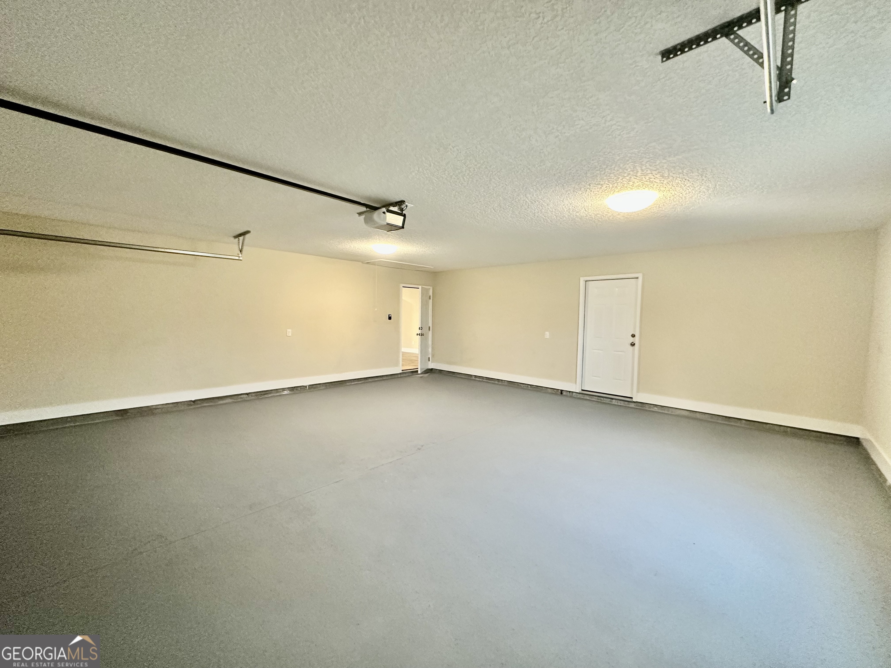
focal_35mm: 14
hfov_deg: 102.1
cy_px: 334
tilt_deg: -2.0
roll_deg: -1.9
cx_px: 446
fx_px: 360
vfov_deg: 85.7
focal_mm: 2.22
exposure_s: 1/59
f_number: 2.2
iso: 400
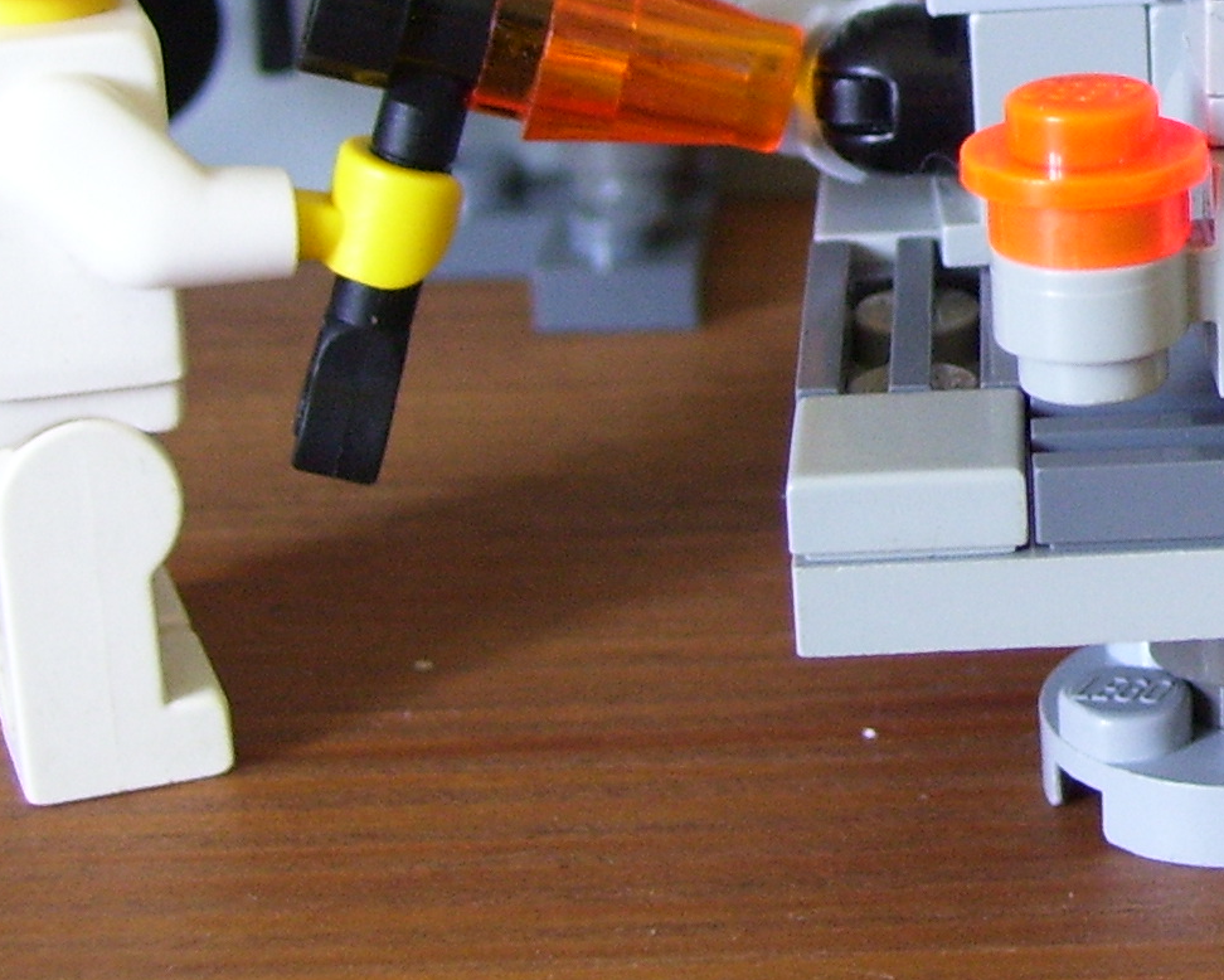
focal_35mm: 119
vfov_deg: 12.9
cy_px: 87
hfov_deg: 15.6
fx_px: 4312
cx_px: 1463
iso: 160
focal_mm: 7.6
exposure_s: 1/10
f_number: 3
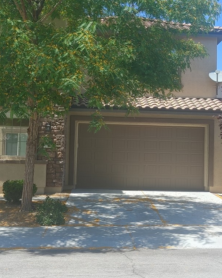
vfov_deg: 34.7
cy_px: 139
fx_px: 444
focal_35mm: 54
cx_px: 138
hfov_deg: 28.0
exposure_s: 1/1031
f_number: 1.8
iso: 50
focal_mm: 5.58
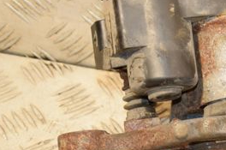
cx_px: 229
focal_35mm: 153
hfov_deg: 13.3
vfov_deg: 8.9
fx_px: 959
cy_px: 109
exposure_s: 1/200
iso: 800
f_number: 5.6
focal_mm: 42
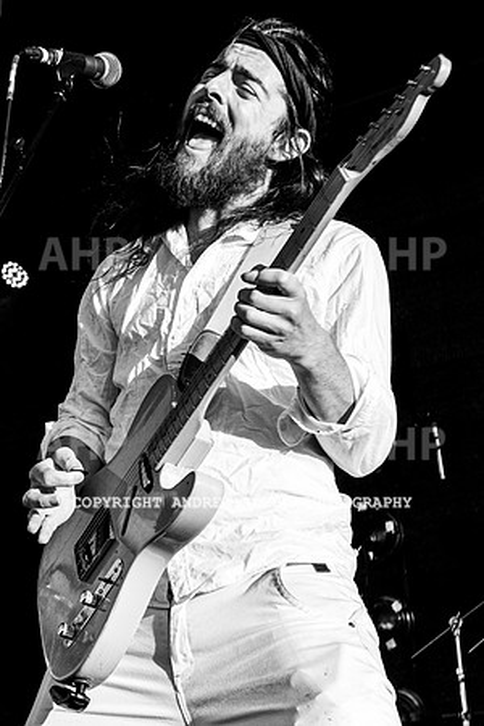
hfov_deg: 16.9
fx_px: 1597
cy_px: 338
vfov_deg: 25.6
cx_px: 20
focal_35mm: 79
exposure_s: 1/2500
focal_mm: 35
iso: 2000
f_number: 5.6
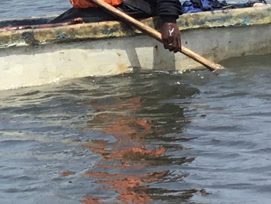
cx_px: -140
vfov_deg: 7.7
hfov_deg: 9.9
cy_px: 6
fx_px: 1511
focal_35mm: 193
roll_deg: +6.0
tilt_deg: +0.0
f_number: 2.4
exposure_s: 1/1148
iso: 25
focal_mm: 3.3
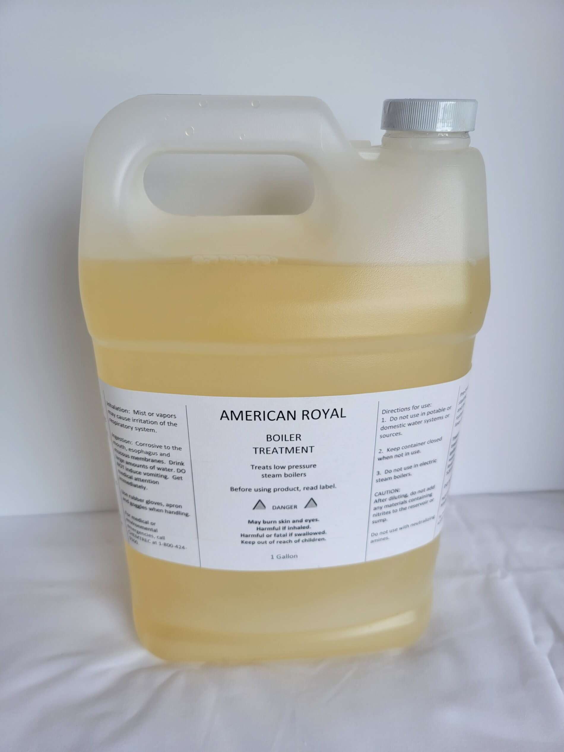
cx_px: 282
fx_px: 521
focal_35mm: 24
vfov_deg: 71.6
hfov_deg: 56.8
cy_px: 376
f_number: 1.8
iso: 25
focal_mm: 6.7
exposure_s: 1/120
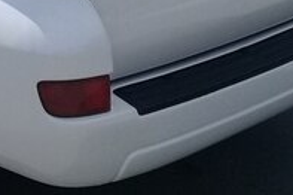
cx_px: -3
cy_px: -172
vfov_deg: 11.6
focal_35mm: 108
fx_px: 878
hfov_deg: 18.4
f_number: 2.2
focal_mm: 3.3
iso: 50
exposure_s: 1/2123
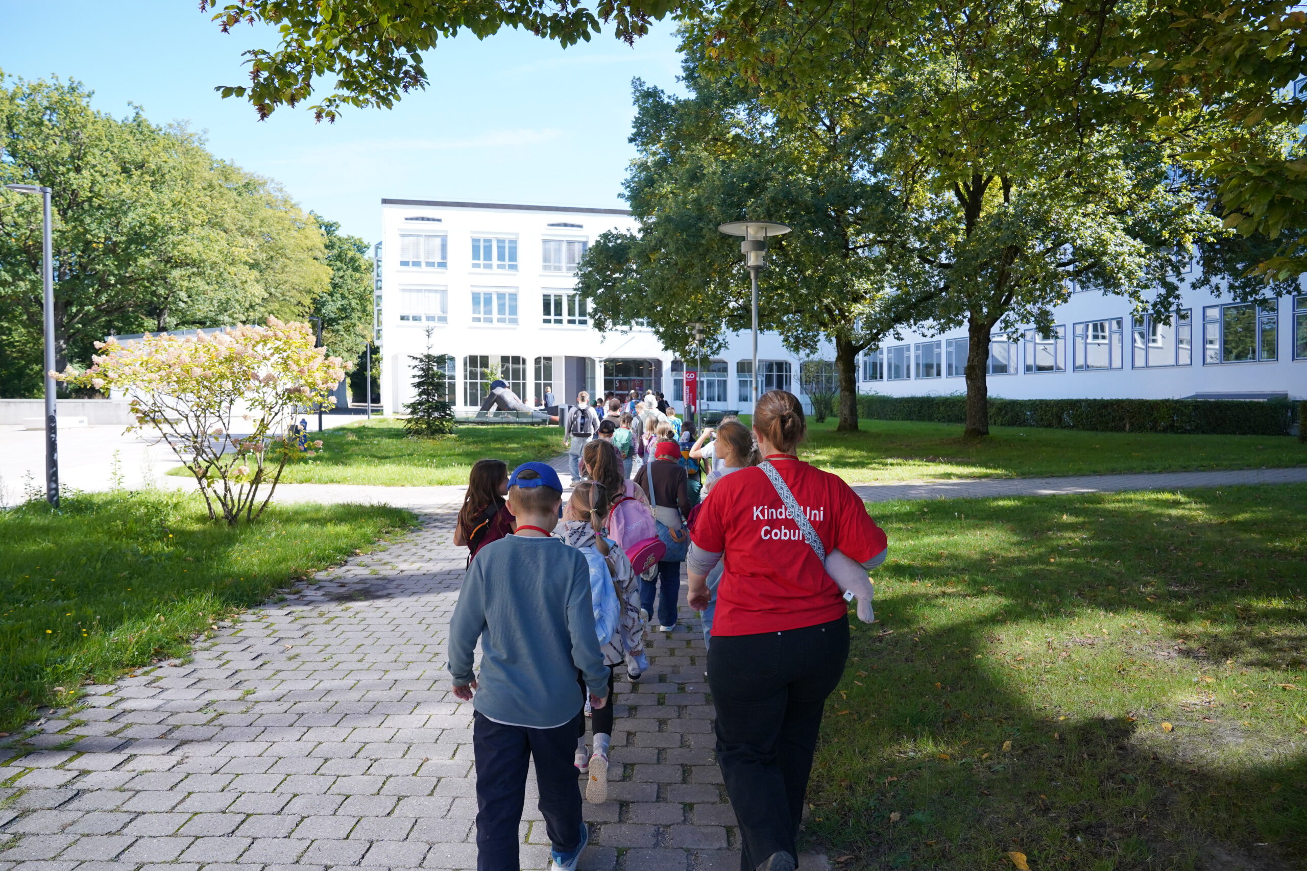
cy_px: 436
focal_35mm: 25
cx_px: 654
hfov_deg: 71.5
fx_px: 908
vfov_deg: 51.3
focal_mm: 25
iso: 1600
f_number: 5
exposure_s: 1/2000
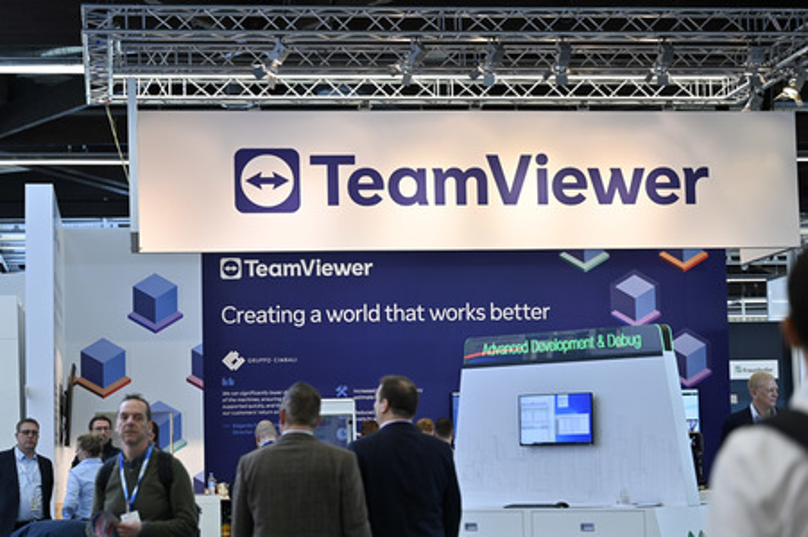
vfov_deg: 19.4
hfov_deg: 28.9
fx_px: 1570
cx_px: 404
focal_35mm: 70
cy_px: 268
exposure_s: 1/250
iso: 400
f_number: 2.8
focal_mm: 70
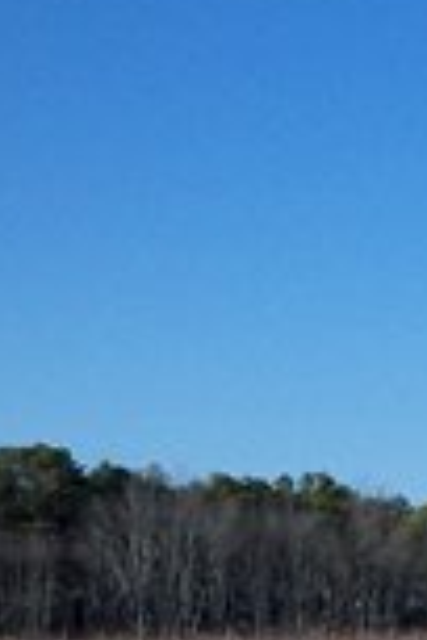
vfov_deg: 13.8
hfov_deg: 9.1
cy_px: 661
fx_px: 2597
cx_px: 674
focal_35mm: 146
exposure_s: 1/200
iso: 80
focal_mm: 5.7
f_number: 8.8
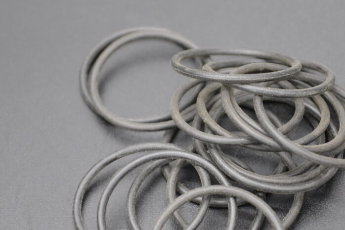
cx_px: 194
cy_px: 152
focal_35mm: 142
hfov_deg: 14.5
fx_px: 1359
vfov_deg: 9.7
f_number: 5.6
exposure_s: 1/50
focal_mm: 55
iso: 800
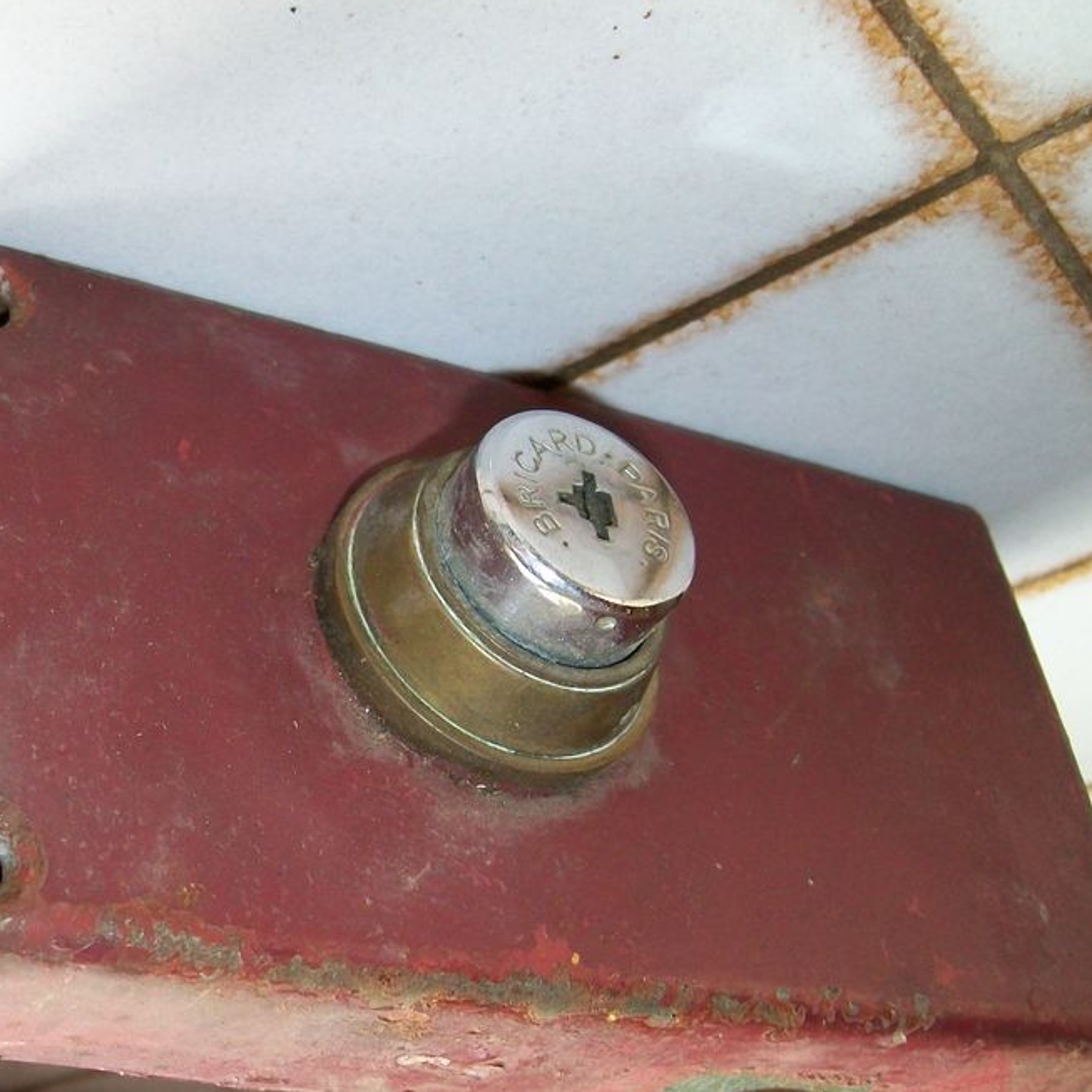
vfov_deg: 36.8
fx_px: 1642
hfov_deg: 36.0
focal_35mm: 46
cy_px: 559
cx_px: 284
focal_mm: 6.1
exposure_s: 1/100
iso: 160
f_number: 2.7
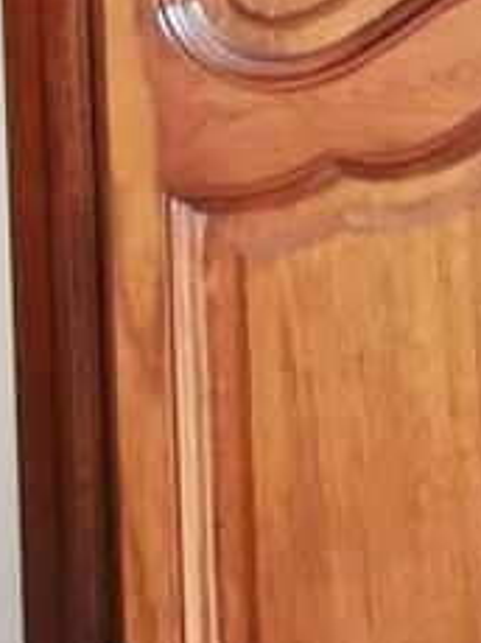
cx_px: 1314
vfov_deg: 11.9
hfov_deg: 8.6
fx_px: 2803
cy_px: -561
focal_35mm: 151
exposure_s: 1/25
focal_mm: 2.35
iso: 500
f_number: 2.2
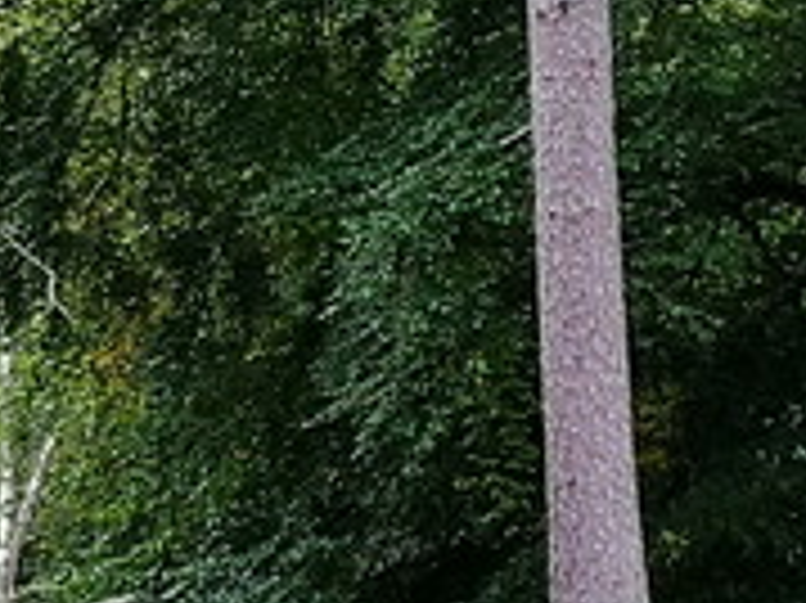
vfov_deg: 7.1
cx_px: -847
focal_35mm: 209
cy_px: 675
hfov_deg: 8.9
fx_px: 4863
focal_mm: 3.95
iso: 80
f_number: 2.2
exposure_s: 1/100
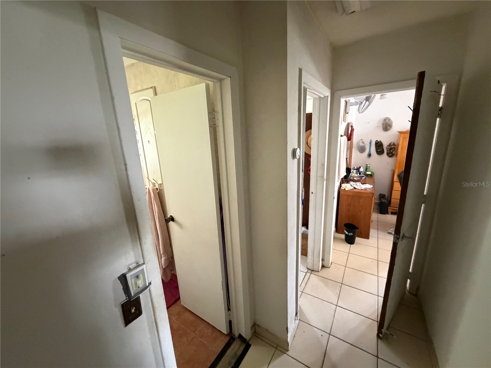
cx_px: 246
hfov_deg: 102.1
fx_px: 199
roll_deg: +3.9
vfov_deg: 85.7
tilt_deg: -14.6
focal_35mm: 14
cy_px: 184
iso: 1000
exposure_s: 1/60
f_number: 2.2
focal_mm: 2.22
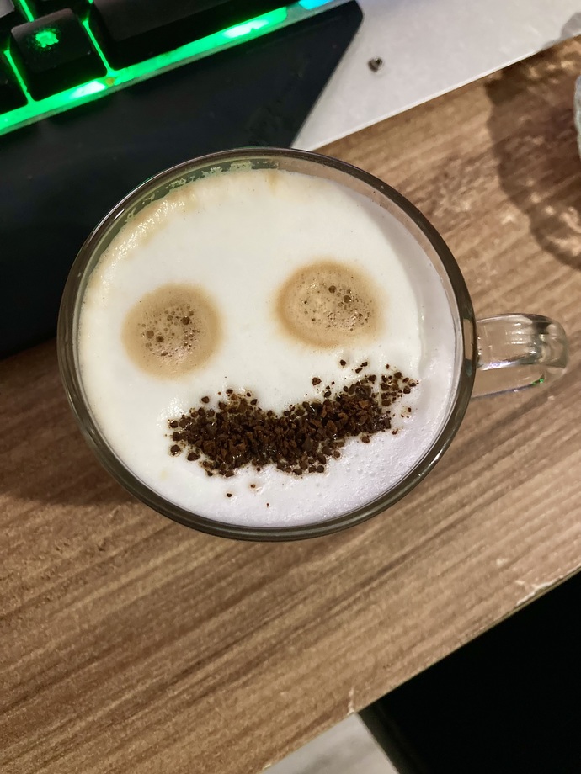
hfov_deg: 49.7
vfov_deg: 63.4
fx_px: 627
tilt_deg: -73.5
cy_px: 387
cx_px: 290
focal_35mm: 28
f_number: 1.8
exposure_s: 1/30
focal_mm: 3.99
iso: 640
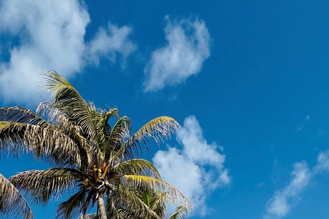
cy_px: 304
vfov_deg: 29.1
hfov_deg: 55.7
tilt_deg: +13.6
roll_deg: +1.9
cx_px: 149
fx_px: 311
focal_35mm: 34
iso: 50
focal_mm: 2.22
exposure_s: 1/4630
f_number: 2.2
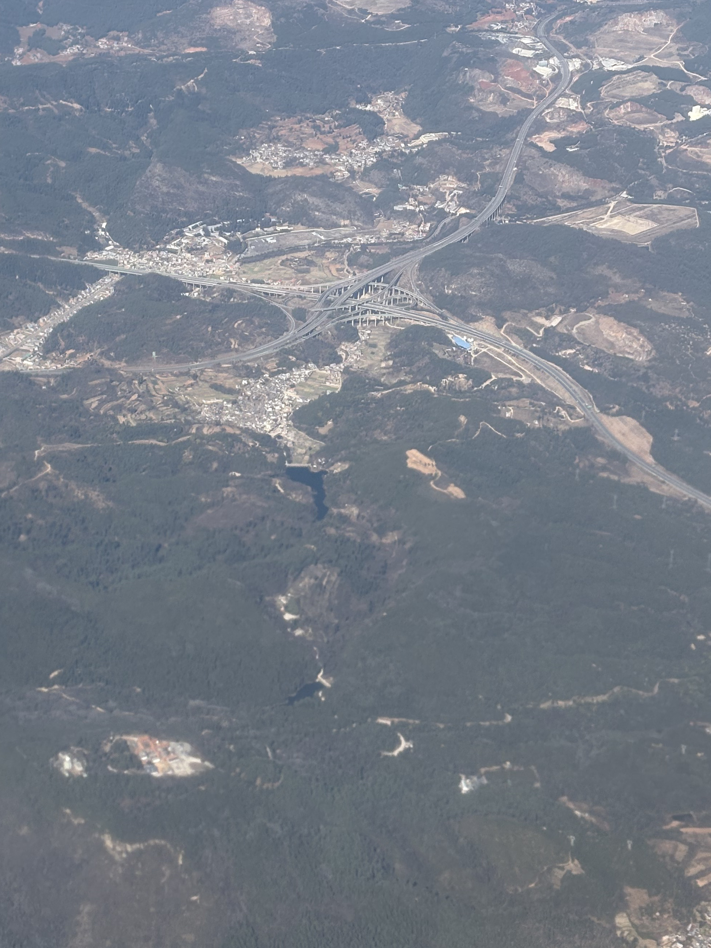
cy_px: 301
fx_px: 2191
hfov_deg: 18.4
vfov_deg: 24.3
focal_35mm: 80
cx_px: 259
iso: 32
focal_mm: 5.96
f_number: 1.6
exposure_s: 1/2075
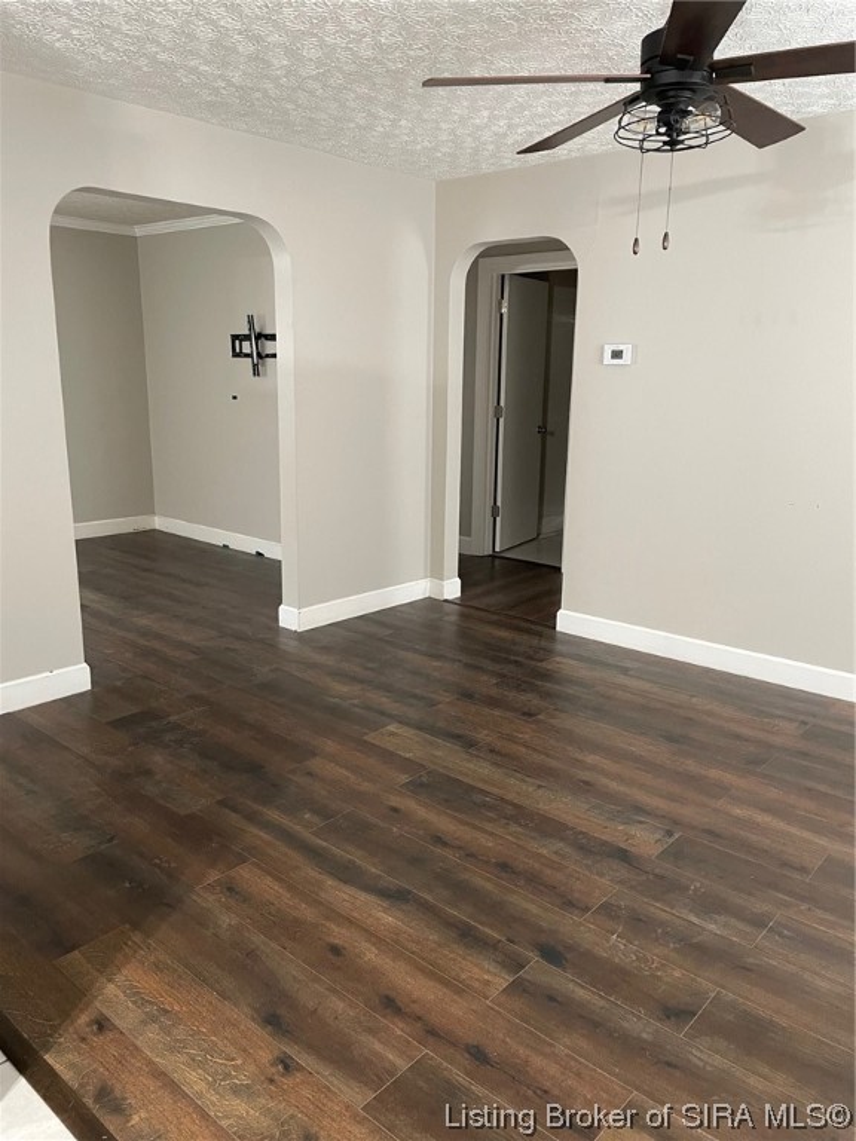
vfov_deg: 67.3
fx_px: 857
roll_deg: +0.0
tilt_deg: -12.3
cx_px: 428
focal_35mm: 26
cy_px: 570
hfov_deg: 53.1
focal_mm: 4.2
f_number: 1.6
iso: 500
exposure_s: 1/60
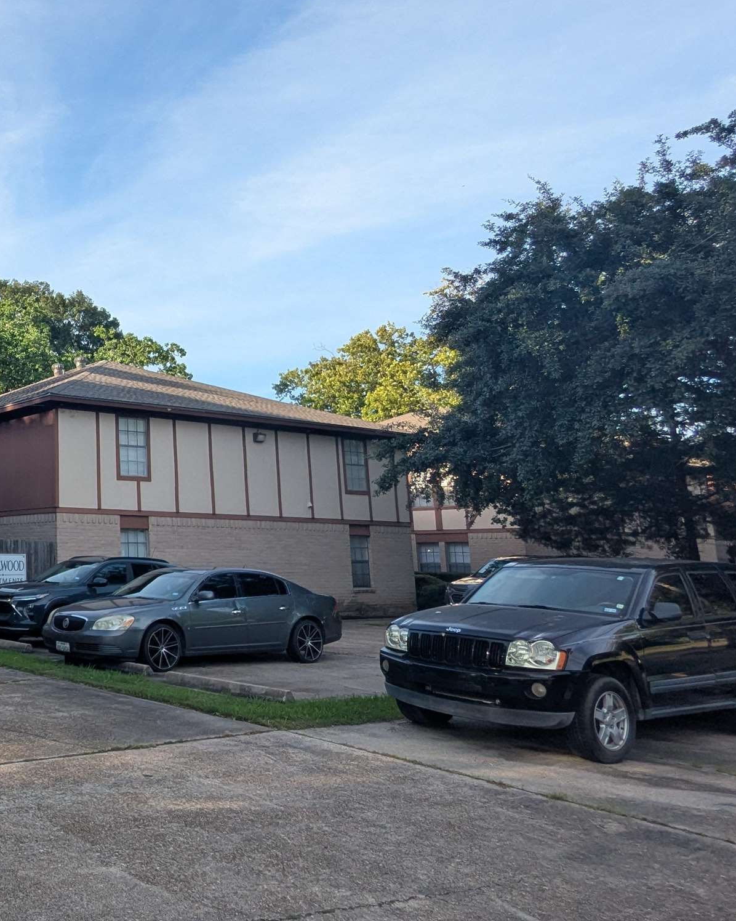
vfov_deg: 55.4
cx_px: -38
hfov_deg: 39.1
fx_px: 872
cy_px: 390
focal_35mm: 32
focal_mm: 2.35
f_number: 2.2
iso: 57
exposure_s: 1/745
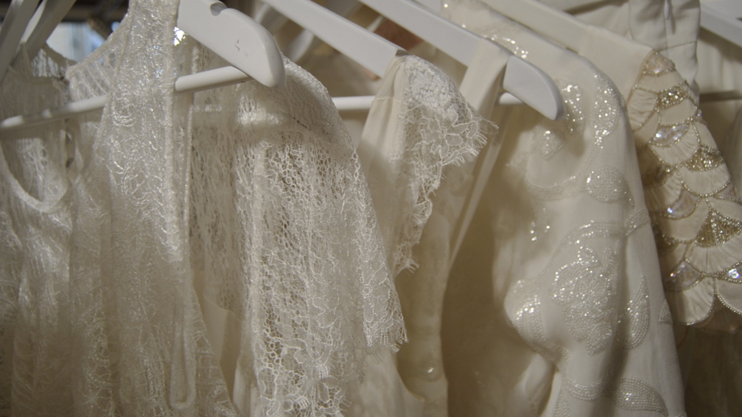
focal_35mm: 32
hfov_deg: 61.0
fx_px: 629
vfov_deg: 36.6
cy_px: 192
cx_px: 368
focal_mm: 20
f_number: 3.5
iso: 200
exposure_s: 1/50
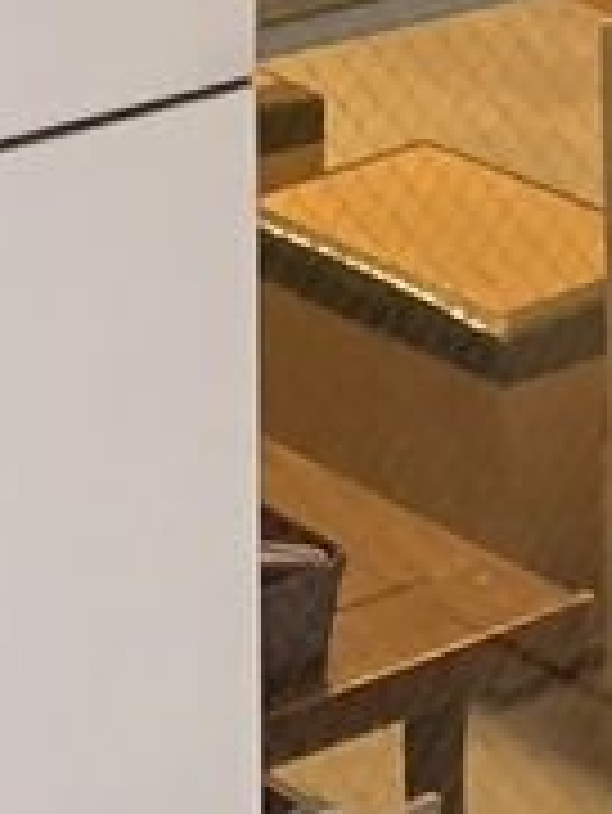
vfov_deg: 9.3
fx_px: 4050
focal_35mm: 172
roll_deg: -0.5
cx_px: -1305
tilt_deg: +2.1
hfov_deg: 7.5
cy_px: -1552
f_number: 1.8
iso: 250
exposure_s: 1/33
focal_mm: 4.25
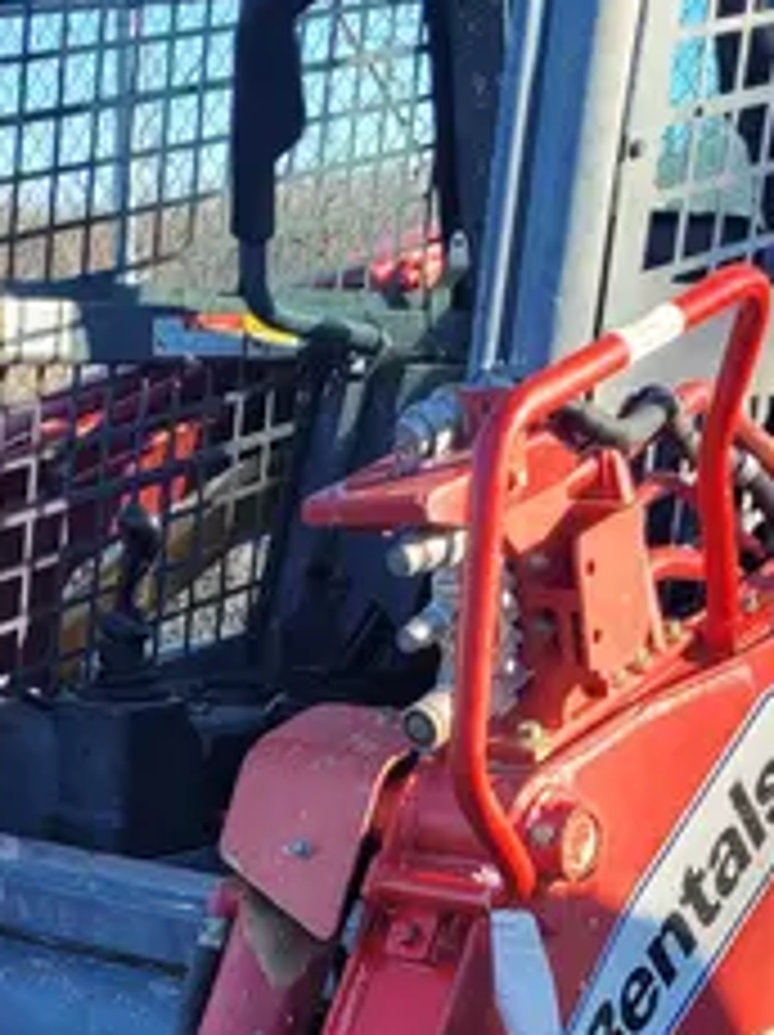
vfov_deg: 22.2
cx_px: 288
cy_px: 1163
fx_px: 2479
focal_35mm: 83
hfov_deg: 17.7
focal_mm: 5.4
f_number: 1.8
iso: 40
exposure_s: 1/571
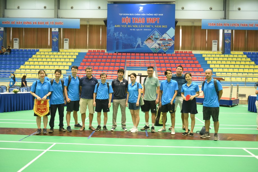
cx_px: 129
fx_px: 208
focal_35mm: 29
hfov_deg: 63.6
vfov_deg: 45.0
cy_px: 86
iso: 1600
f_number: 3.2
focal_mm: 29
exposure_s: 1/250
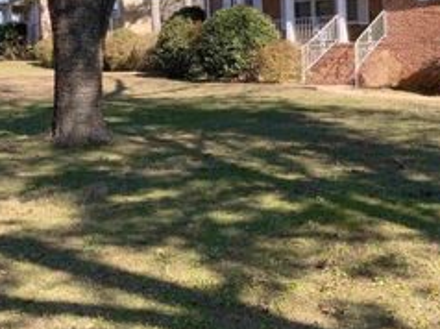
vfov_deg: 23.8
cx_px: 427
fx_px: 775
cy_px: 90
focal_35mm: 61
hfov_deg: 29.8
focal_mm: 3
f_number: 1.8
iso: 16
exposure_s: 1/620
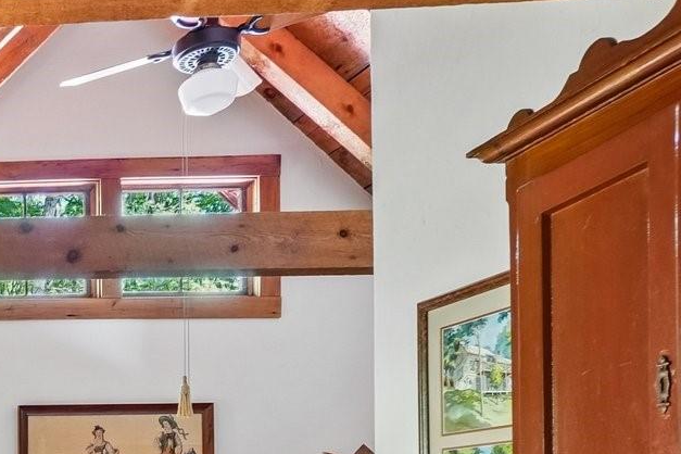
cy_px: 562
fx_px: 927
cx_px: -292
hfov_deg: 28.9
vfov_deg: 24.6
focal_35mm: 49
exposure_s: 1/2.5
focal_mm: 10
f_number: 8
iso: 400
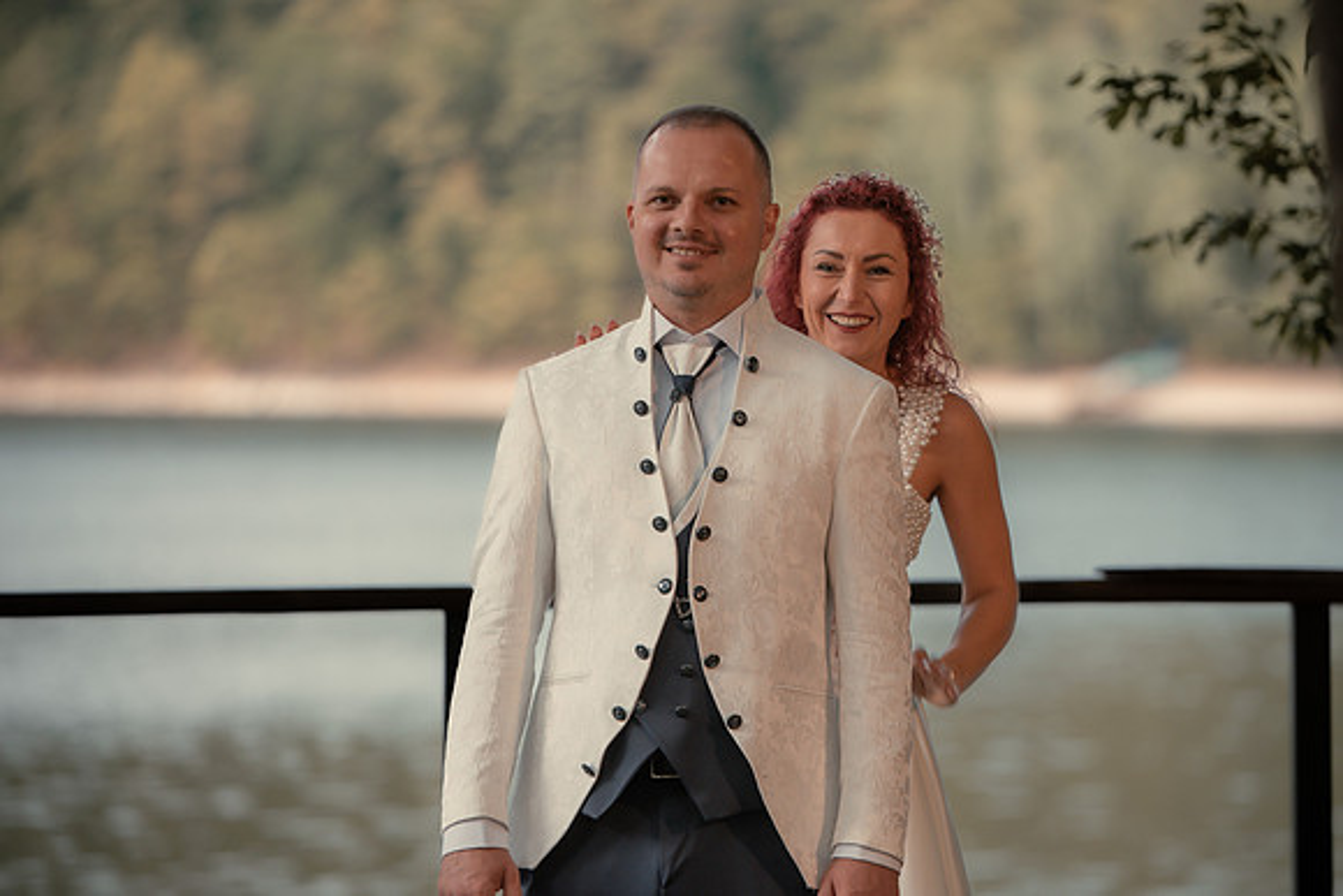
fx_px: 6196
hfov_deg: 12.4
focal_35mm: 166
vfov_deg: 8.3
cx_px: 762
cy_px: 397
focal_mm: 145
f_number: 2.8
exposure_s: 1/250
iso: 500
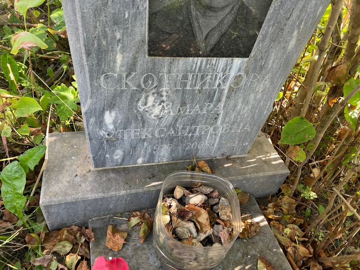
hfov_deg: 67.3
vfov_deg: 53.1
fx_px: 270
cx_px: 180
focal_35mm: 26
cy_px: 135
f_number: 1.5
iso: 40
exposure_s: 1/121
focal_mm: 5.7
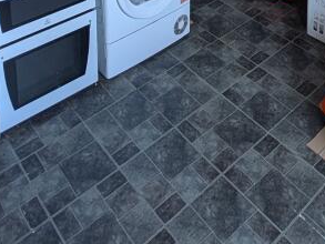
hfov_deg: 44.7
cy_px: -145
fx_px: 394
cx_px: 181
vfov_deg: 24.4
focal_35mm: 42
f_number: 1.95
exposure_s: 1/27.9
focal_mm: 2.23
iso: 40
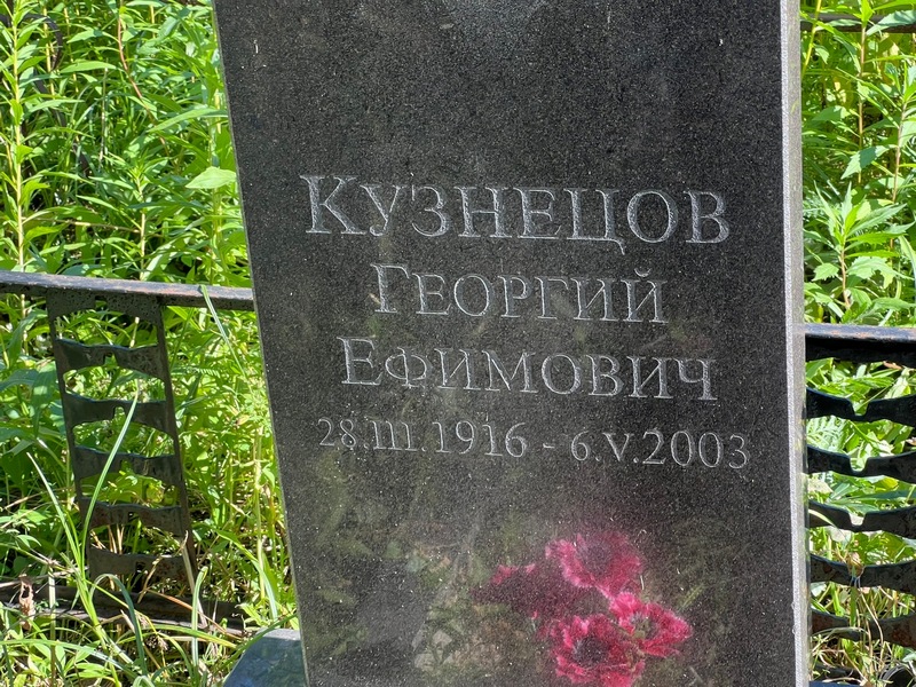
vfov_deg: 19.1
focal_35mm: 77
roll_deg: +1.7
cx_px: 458
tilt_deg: -30.1
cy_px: 344
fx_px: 2038
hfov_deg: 25.3
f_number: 2.8
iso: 50
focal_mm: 9
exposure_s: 1/99
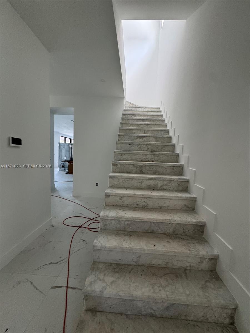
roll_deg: -2.7
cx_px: 125
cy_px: 166
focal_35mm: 14
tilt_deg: -6.5
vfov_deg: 102.1
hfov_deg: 85.7
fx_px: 135
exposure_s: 1/60
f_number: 2.2
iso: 500
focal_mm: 2.22
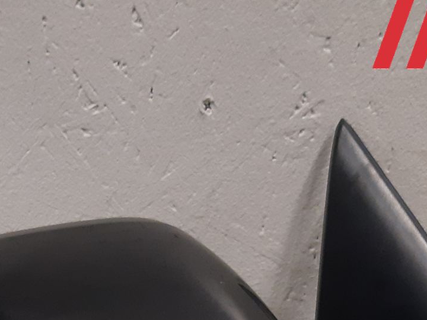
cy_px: 424
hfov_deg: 26.1
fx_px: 913
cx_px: 129
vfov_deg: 18.4
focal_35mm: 74
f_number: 1.7
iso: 200
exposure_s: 1/60
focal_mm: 3.93
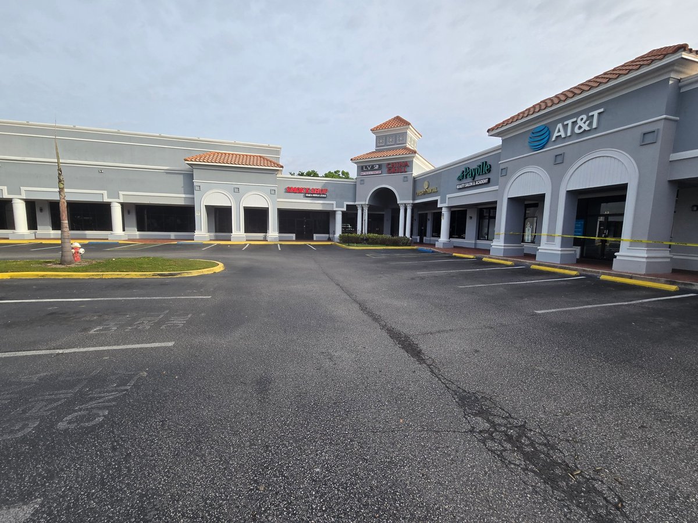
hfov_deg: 106.2
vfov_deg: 89.9
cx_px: 349
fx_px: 262
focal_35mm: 13
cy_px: 262
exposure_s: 1/1195
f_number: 2.2
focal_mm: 2.2
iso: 50
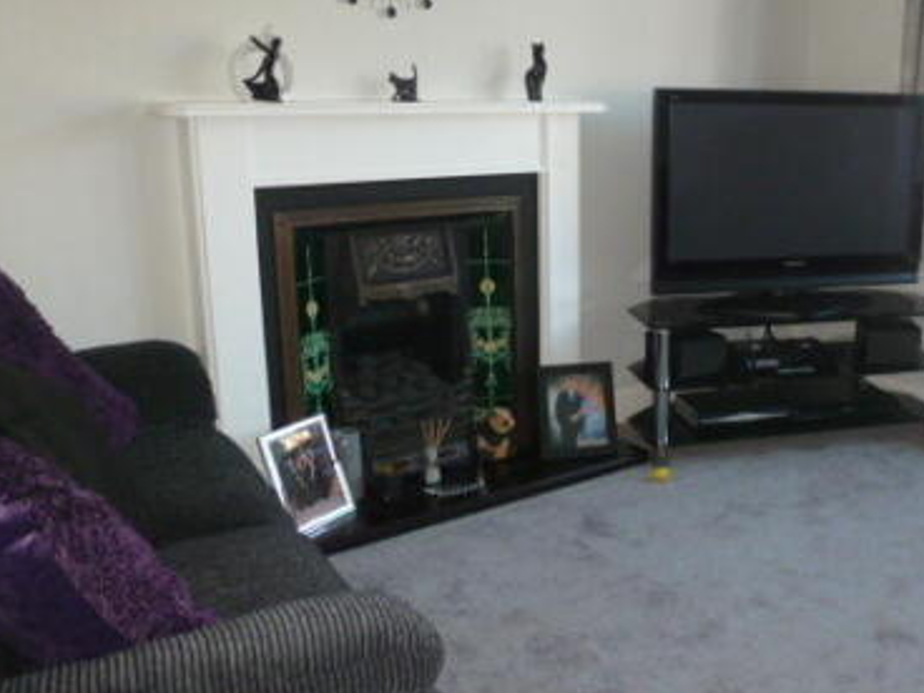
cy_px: 343
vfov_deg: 37.7
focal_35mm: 38
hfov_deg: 47.0
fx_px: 1014
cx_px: 707
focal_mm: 4.3
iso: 320
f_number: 3.3
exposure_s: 1/60
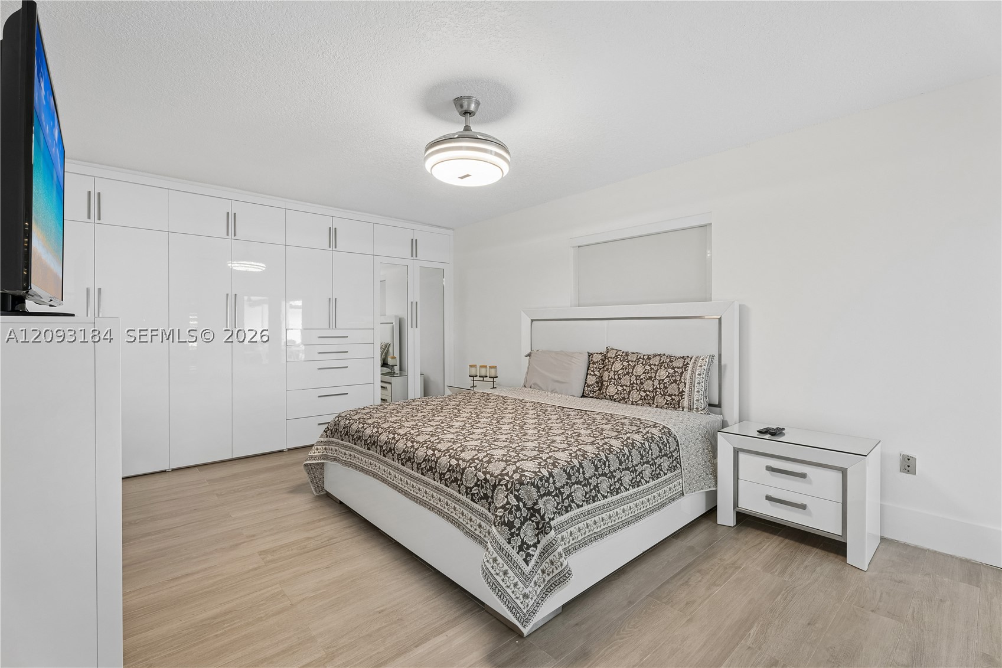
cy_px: 334
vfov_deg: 73.7
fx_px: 445
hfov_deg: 96.7
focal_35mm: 16
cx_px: 501
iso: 160
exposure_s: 1/1.25
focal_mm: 16
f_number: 11
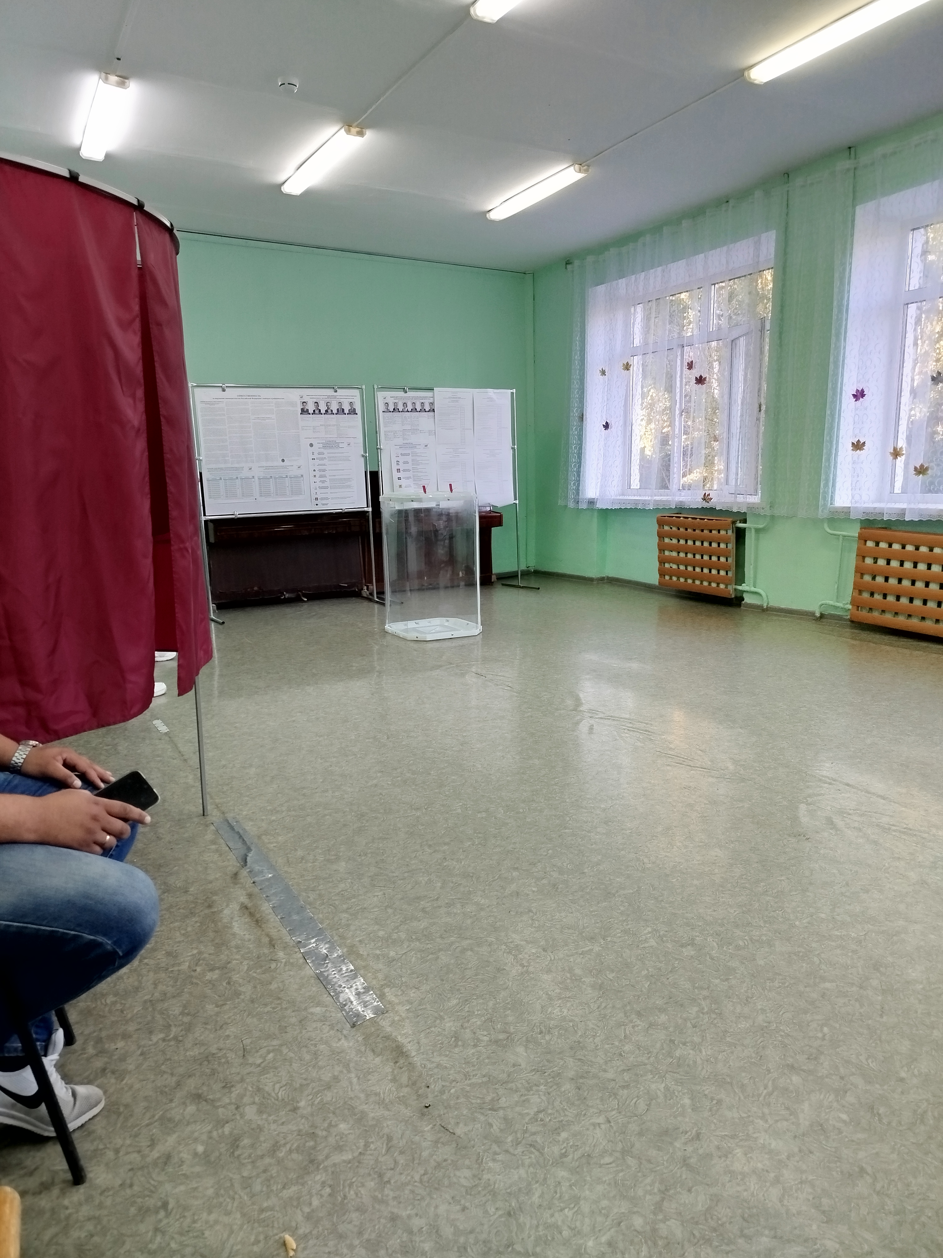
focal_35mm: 24
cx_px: 472
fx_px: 872
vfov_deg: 71.6
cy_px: 629
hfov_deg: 56.8
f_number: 1.7
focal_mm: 5.31
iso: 160
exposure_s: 1/50
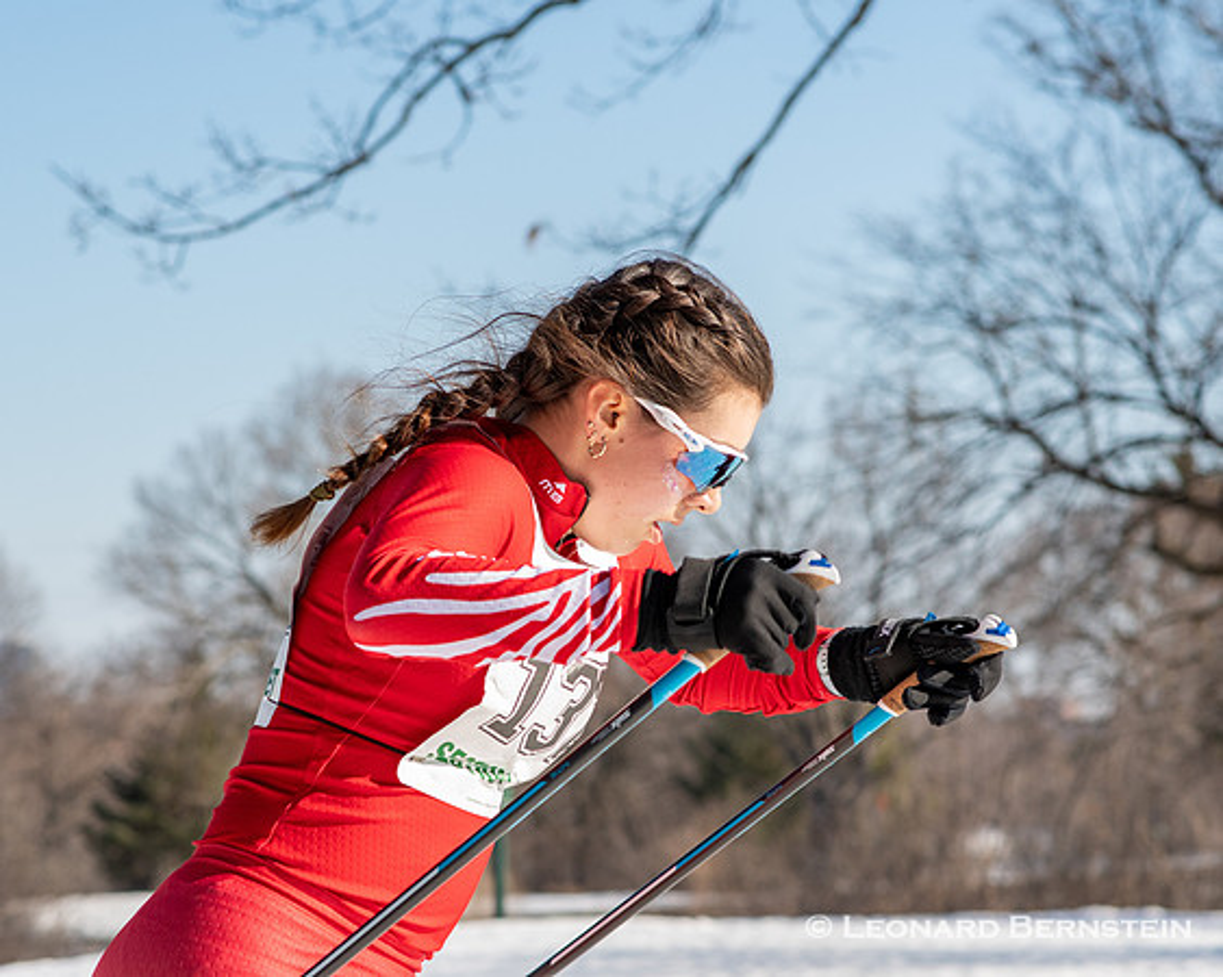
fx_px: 5273
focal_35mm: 146
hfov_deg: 13.2
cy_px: 481
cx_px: 520
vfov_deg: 10.6
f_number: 5.6
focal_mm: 85
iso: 400
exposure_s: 1/1600
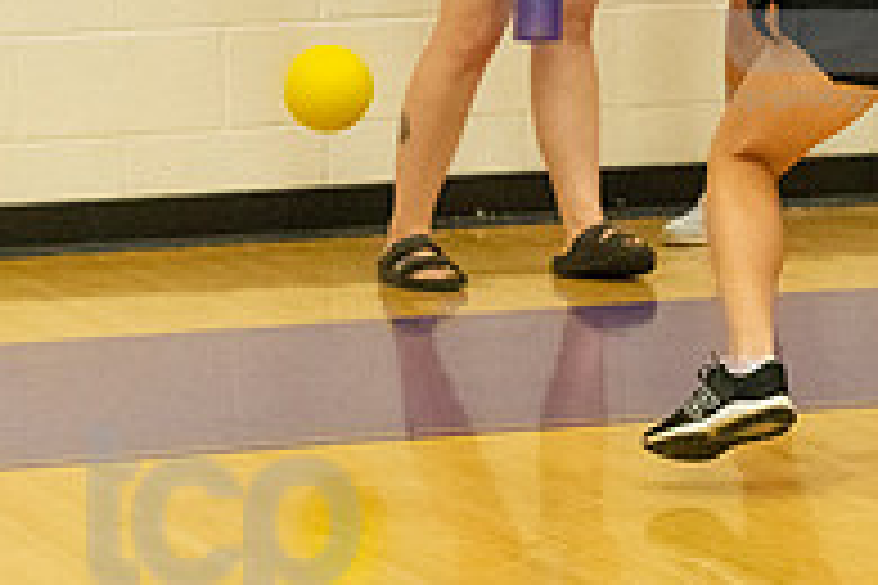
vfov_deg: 4.5
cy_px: -47
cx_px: 864
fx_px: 7389
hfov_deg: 6.8
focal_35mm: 303
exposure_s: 1/800
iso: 6400
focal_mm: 102
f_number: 4.5
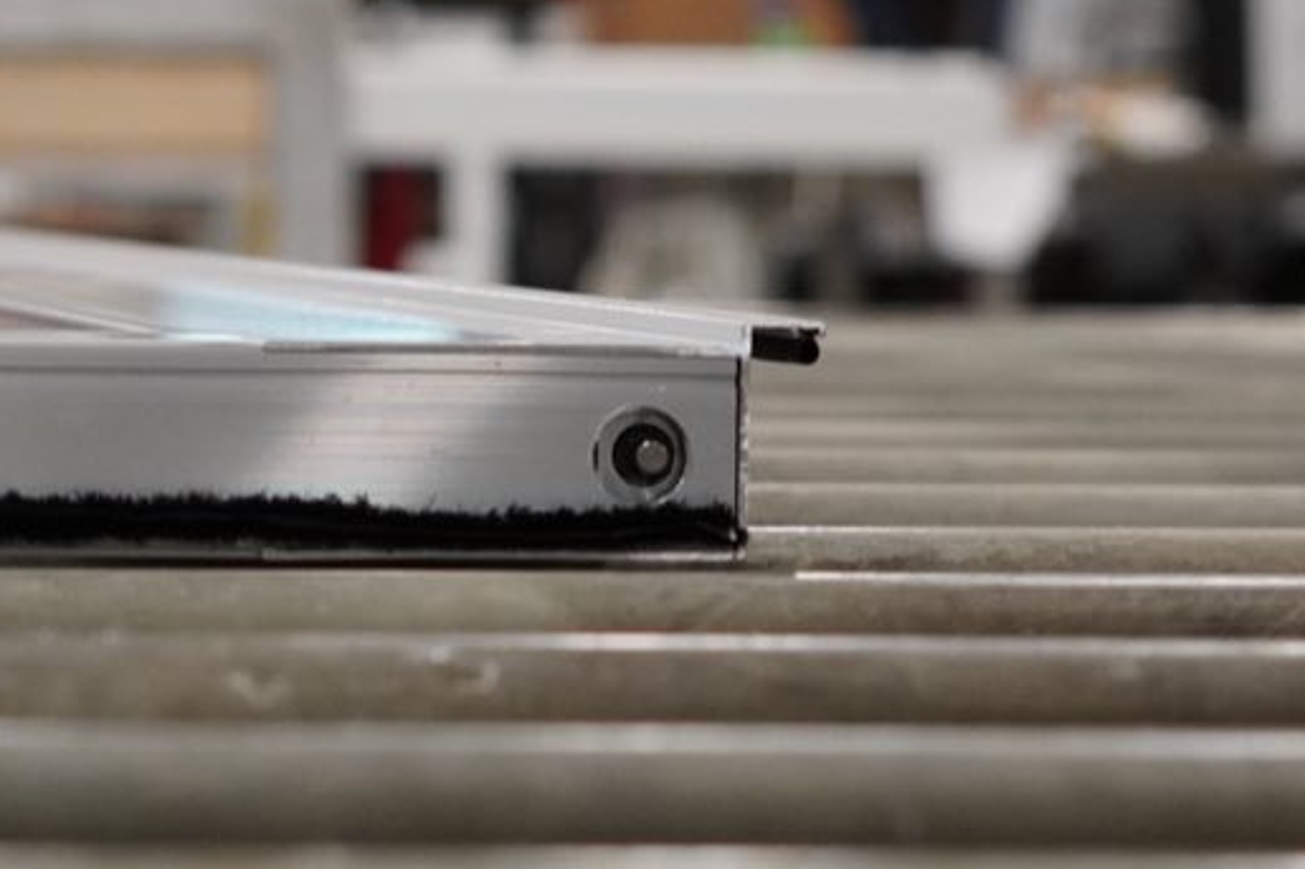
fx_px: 8443
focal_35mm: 233
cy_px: 111
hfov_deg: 8.8
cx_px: 58
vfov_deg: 5.9
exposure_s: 1/160
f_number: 3.5
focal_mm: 50
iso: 1600
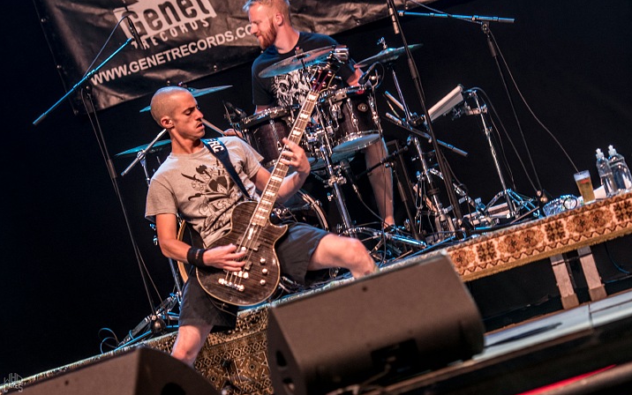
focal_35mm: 169
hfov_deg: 12.4
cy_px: 189
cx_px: 315
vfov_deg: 7.8
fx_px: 2912
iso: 800
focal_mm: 110
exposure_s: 1/100
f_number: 2.8
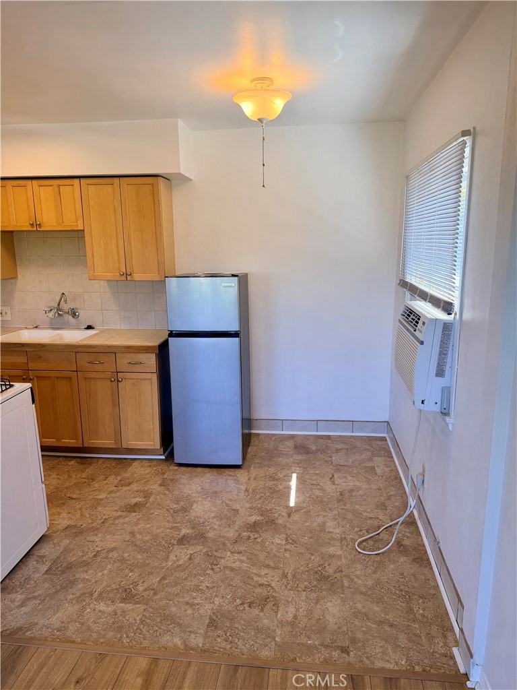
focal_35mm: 24
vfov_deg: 71.6
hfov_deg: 56.8
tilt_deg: -12.2
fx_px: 478
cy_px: 345
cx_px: 258
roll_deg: +0.5
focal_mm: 6.76
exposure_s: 1/240
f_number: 1.78
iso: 80
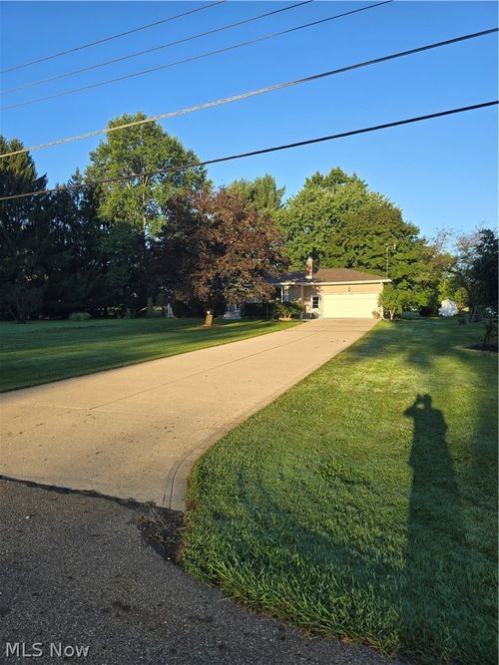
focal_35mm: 23
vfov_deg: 73.9
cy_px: 332
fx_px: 442
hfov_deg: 58.9
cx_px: 250
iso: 12
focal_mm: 6.3
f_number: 1.7
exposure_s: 1/198
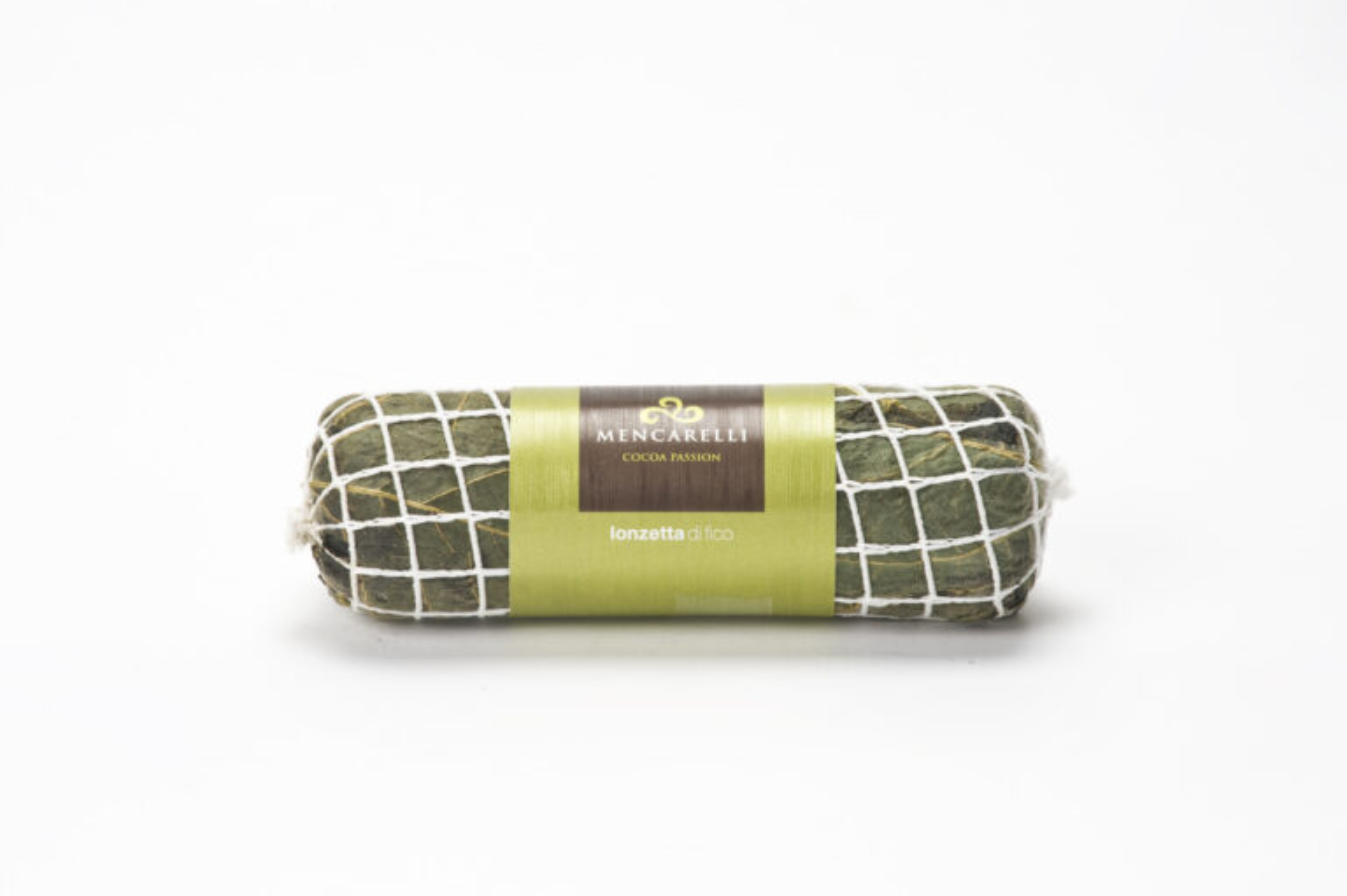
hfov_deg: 12.8
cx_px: 674
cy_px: 448
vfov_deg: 8.6
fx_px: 5983
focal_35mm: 160
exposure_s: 1/80
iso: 160
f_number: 22
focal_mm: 160
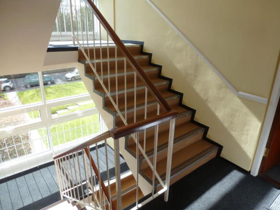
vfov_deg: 56.8
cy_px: 105
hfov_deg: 71.6
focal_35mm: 24
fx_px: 194
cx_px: 140
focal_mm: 4.3
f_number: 3.3
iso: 100
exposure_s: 1/160
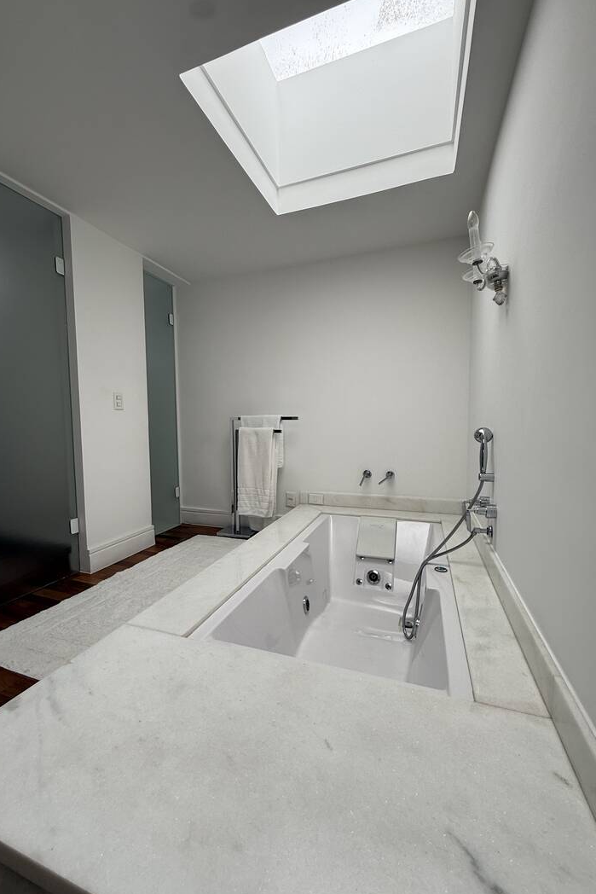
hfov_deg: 77.3
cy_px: 452
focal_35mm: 15
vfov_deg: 100.4
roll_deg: +0.1
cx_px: 280
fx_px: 372
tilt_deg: -4.7
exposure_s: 1/185
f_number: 2.2
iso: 50
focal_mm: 2.22
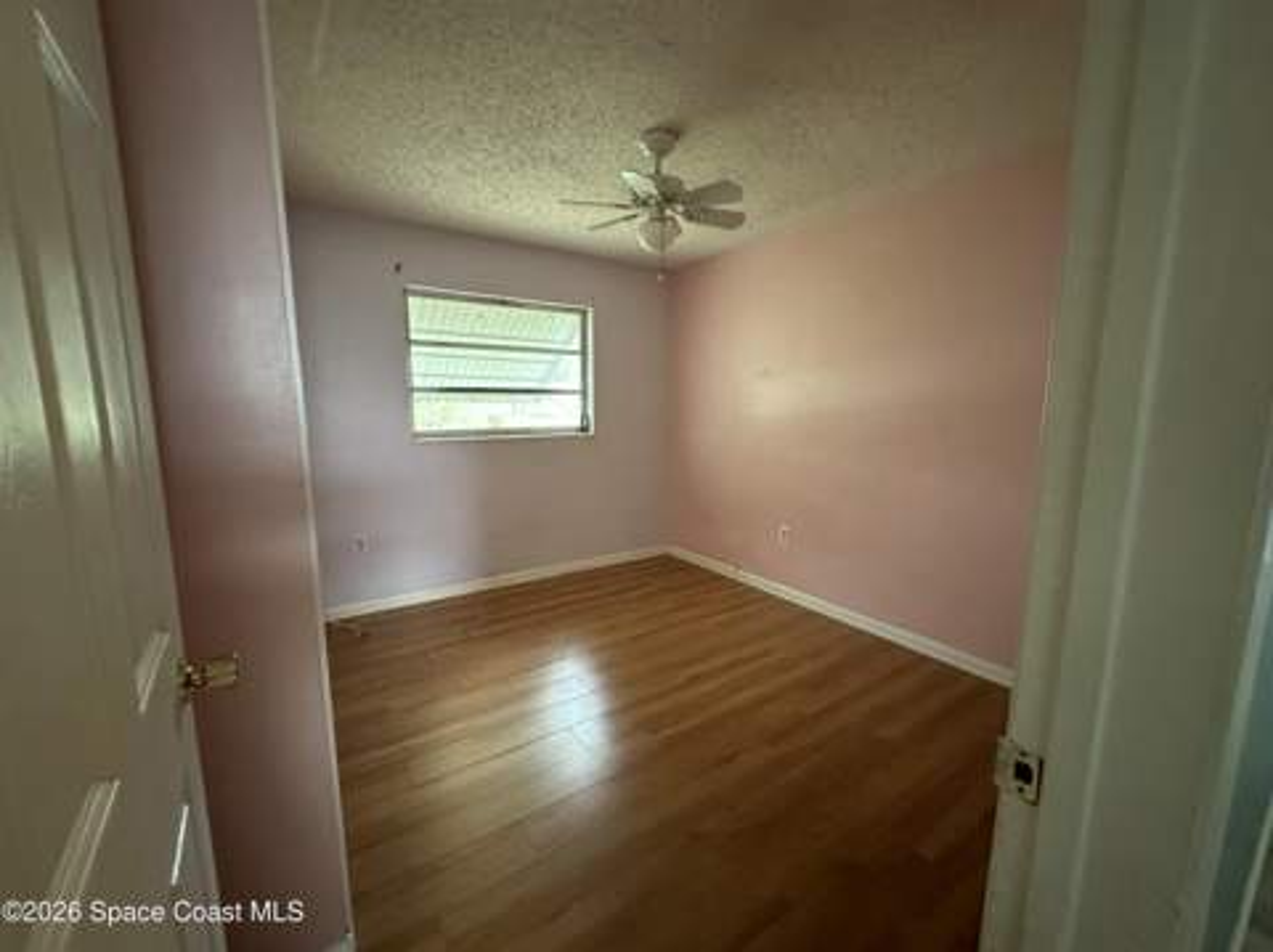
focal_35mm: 14
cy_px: 476
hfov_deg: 102.1
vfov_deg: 85.6
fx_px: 514
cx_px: 636
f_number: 2.2
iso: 1000
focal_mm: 2.22
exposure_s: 1/60
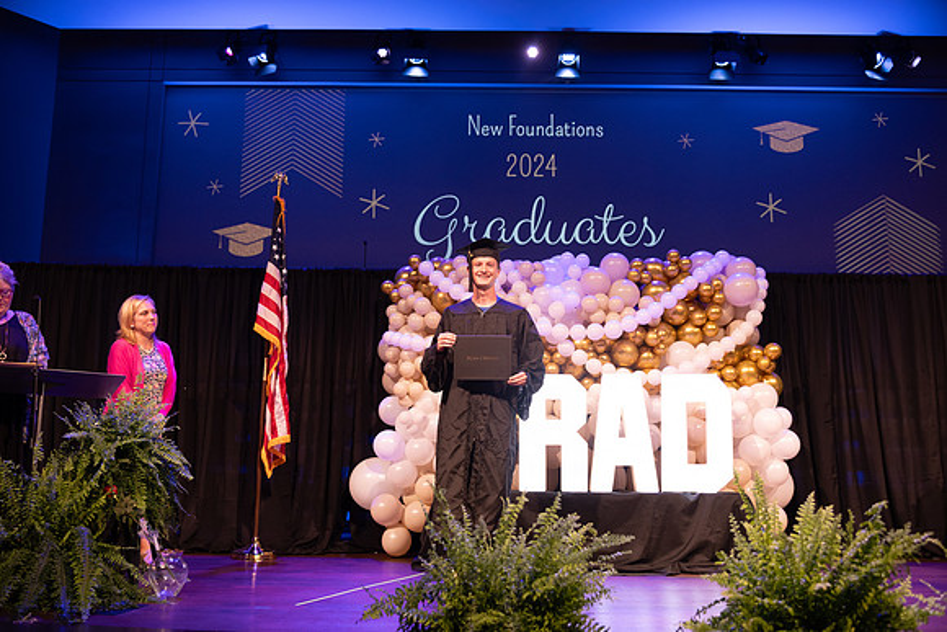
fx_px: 895
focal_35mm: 34
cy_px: 316
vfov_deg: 38.9
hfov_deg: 55.8
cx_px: 474
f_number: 4
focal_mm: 34
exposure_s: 1/200
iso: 1600
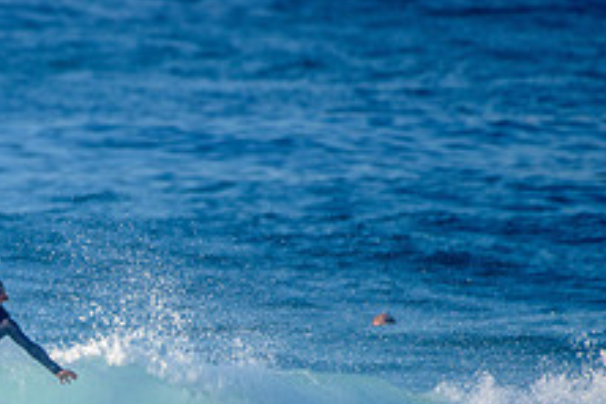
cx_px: -120
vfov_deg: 1.1
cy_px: 414
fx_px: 21949
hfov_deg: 1.6
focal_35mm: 1304
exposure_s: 1/2000
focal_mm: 500
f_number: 5.6
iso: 320
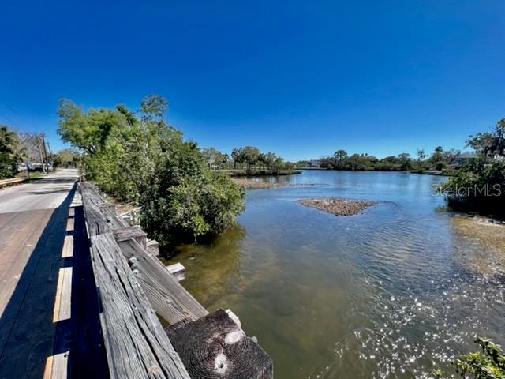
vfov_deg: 89.9
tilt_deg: -6.9
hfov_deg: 106.2
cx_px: 252
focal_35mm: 13
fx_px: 190
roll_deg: +0.2
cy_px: 190
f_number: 1.8
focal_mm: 1.57
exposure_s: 1/1206
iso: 32
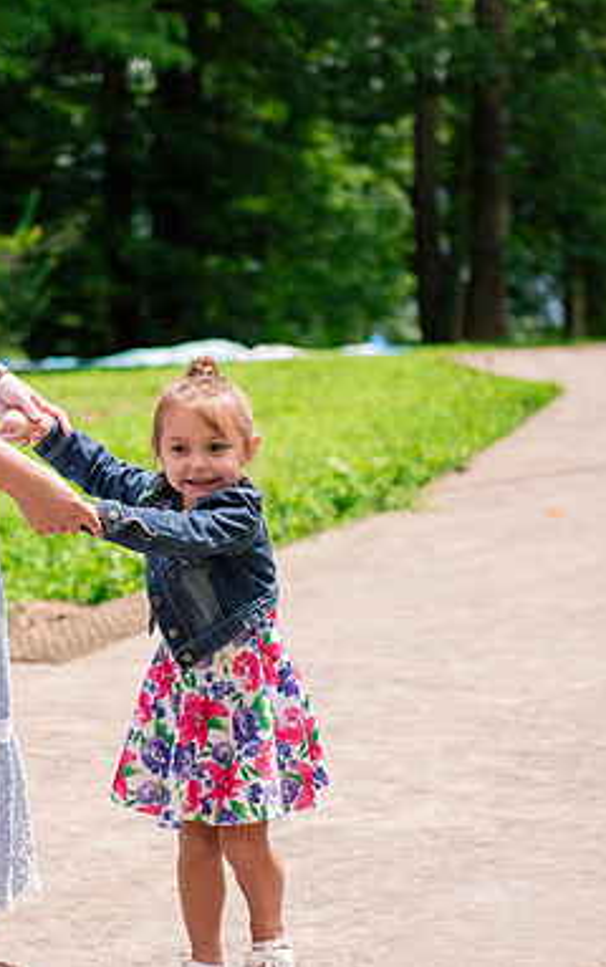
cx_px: 177
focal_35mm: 108
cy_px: 481
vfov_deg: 19.3
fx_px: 2849
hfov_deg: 12.1
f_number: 2.8
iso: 500
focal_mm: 70
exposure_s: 1/4000
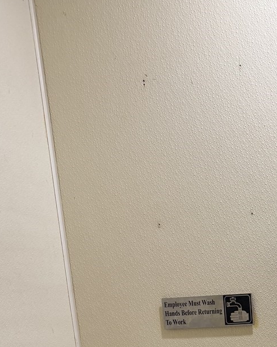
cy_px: 431
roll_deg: +3.9
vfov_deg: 27.5
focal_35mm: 59
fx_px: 605
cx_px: 293
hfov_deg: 24.3
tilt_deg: -9.6
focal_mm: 6.76
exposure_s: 1/60
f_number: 1.78
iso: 125
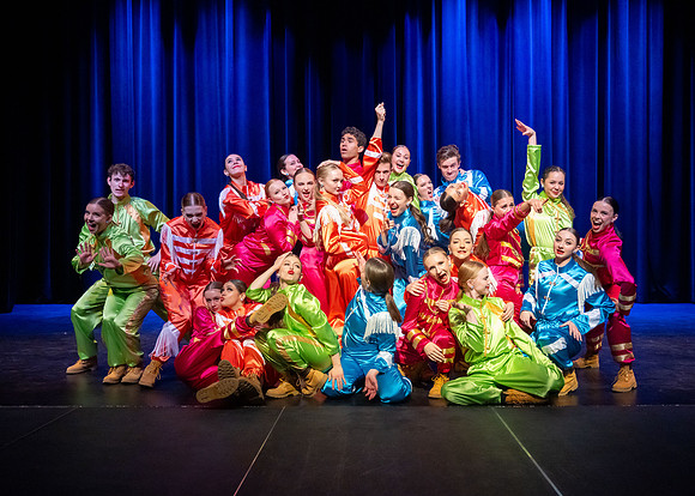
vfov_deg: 38.1
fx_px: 718
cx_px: 379
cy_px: 264
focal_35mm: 36
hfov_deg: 51.6
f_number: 4
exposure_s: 1/500
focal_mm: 32.5
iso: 5000
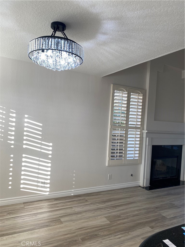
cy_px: 124
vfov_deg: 67.3
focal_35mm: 26
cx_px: 92
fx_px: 185
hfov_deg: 53.1
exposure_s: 1/120
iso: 32
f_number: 1.8
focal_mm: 4.25
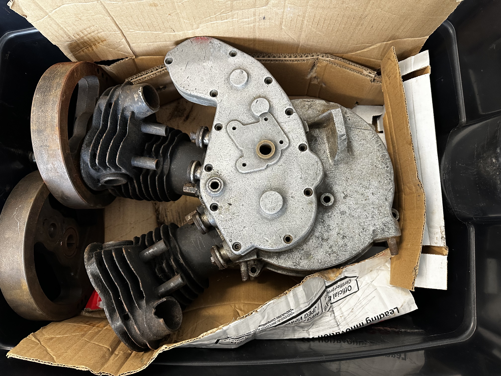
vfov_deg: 56.8
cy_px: 188
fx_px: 347
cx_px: 250
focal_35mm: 24
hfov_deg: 71.6
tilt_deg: -85.7
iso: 250
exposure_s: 1/50
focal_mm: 6.86
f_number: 1.78
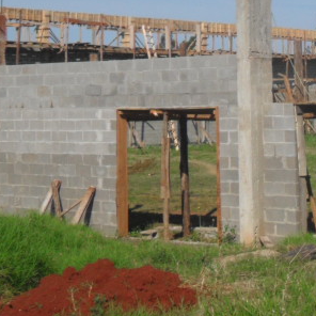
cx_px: 370
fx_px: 1105
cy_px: 12
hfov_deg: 15.7
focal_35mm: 107
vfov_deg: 16.0
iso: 100
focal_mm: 6.2
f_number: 8.9
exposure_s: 1/250
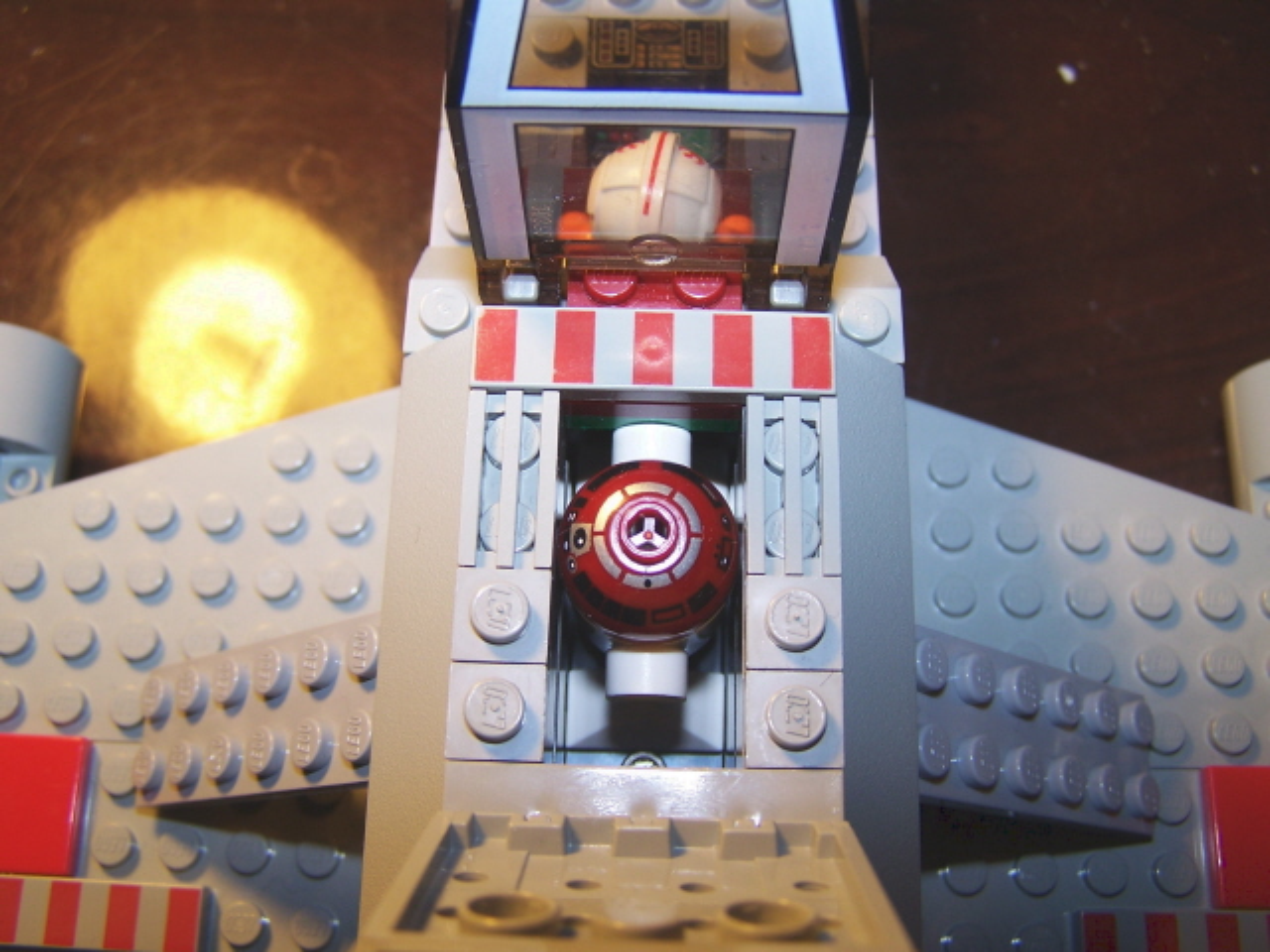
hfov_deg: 49.0
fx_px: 1394
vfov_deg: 37.7
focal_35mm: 38
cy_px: 476
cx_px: 635
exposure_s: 1/60
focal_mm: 6.3
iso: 80
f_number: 2.8
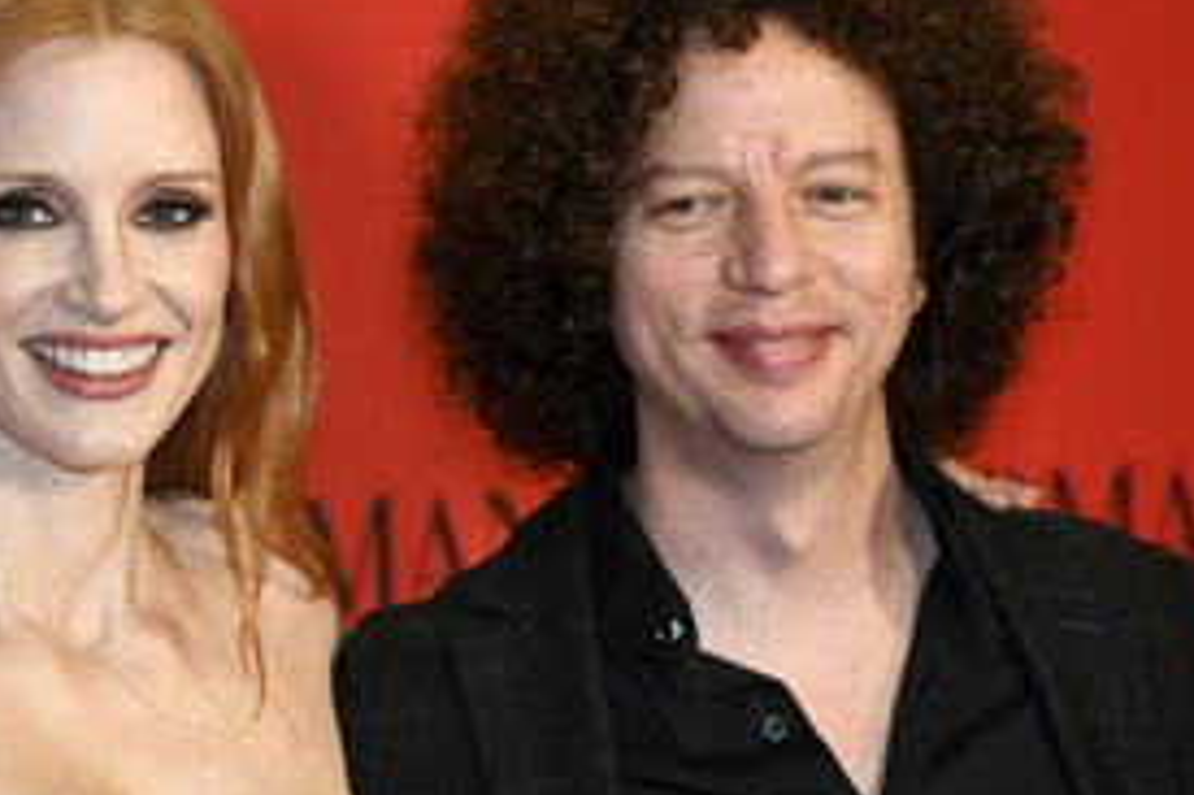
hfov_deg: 6.3
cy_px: 421
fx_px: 10872
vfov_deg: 4.2
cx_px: 406
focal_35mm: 328
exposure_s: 1/400
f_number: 4
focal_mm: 200
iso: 1600
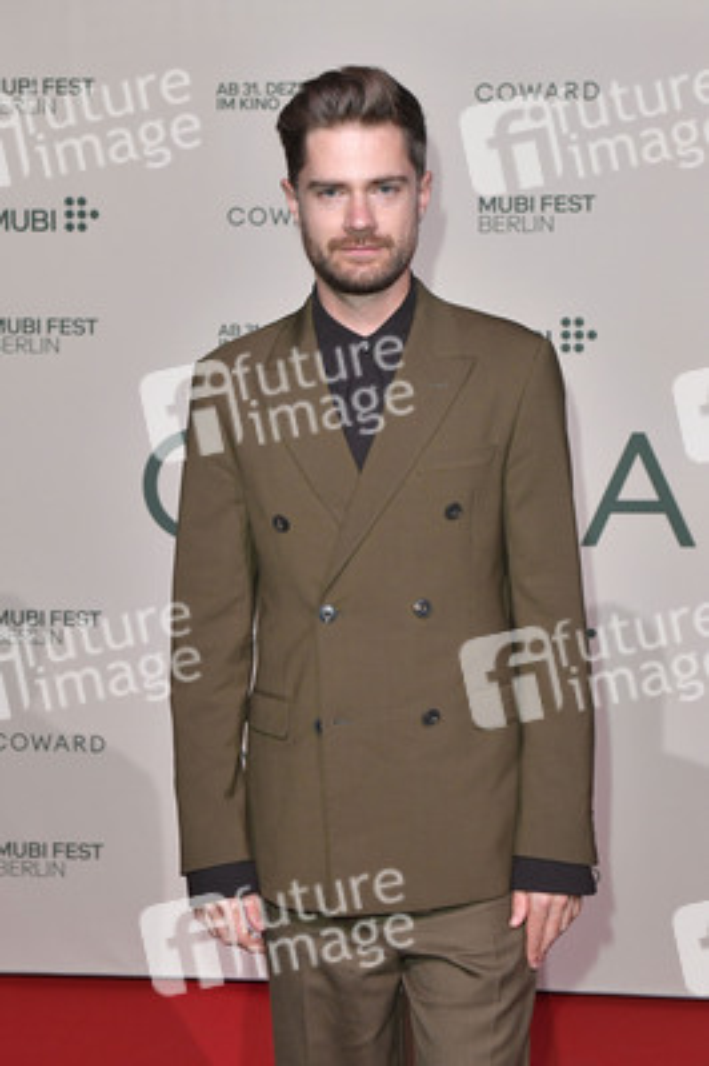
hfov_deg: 28.0
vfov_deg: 41.1
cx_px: 354
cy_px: 533
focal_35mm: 48
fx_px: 1420
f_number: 6.3
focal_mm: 48
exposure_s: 1/250
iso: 2500
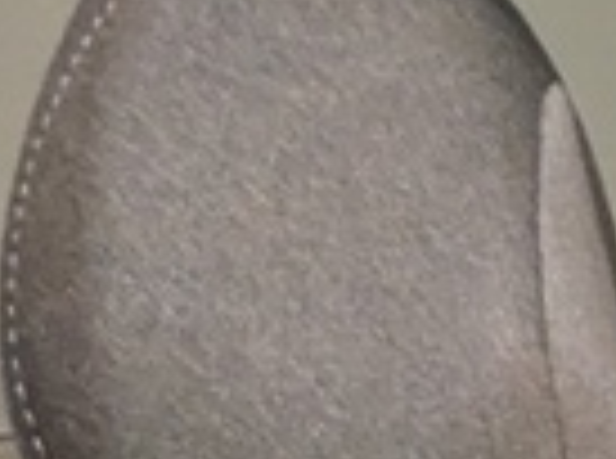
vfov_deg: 9.0
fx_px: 1864
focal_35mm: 105
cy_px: 1638
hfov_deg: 14.1
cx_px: 1403
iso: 99
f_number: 2.2
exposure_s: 1/30
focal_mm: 1.83
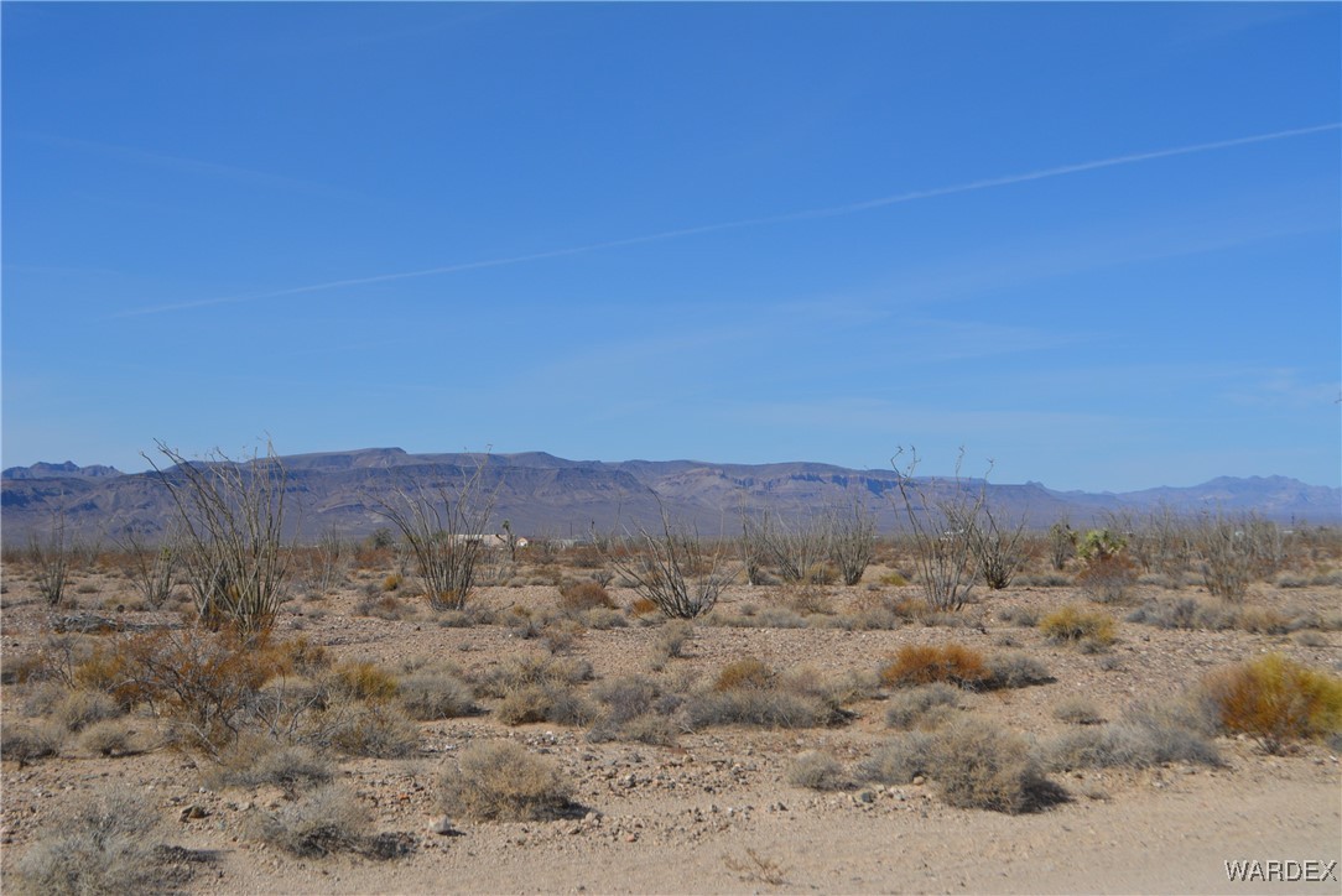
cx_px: 671
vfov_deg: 28.1
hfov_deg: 41.1
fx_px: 1790
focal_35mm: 48
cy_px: 448
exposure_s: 1/2000
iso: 400
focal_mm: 32
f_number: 7.1
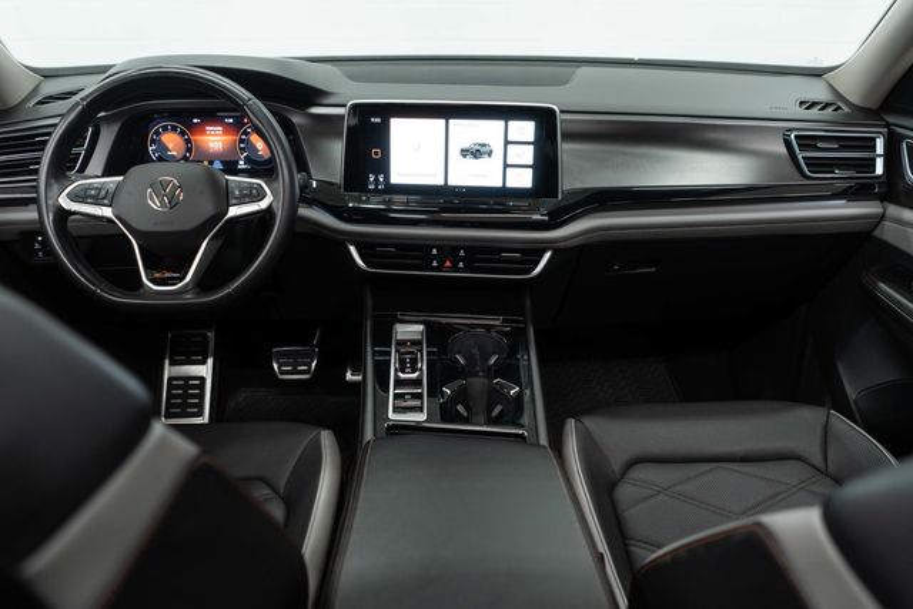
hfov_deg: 65.5
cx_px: 456
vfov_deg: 46.4
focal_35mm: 28
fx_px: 710
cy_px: 304
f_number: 3.2
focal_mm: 28
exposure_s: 1/40
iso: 400
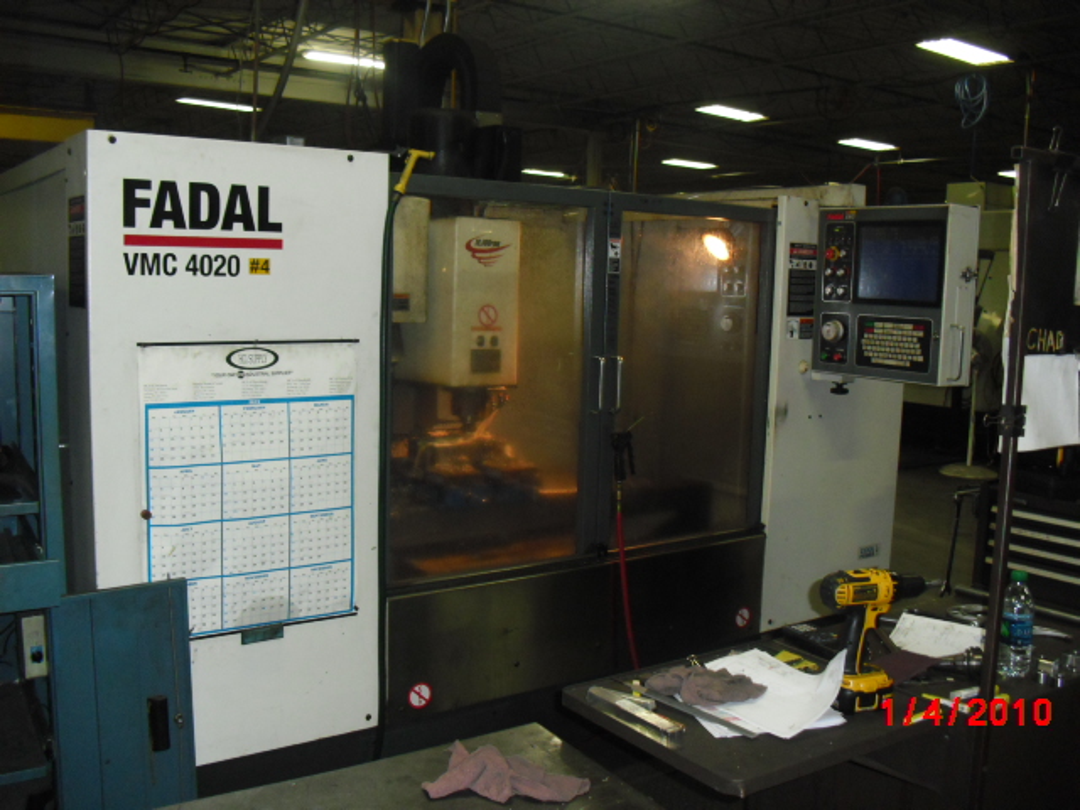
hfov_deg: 51.4
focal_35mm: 36
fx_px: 1123
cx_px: 540
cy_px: 405
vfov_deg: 39.7
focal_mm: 6.3
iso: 200
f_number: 3.1
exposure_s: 1/60
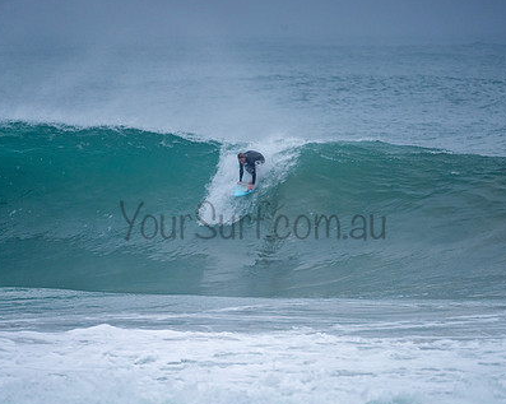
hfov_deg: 2.8
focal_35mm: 686
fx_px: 10266
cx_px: 251
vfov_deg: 2.3
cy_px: 210
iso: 220
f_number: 5.6
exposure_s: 1/1000
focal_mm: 500
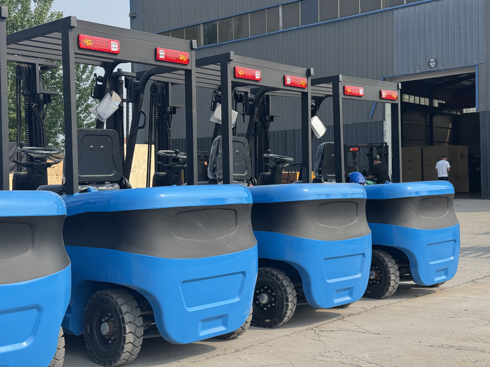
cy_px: 184
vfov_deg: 30.3
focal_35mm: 48
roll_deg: +1.3
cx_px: 245
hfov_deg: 39.7
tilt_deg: +0.4
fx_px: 679
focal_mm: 6.76
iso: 64
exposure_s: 1/2045
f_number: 1.78
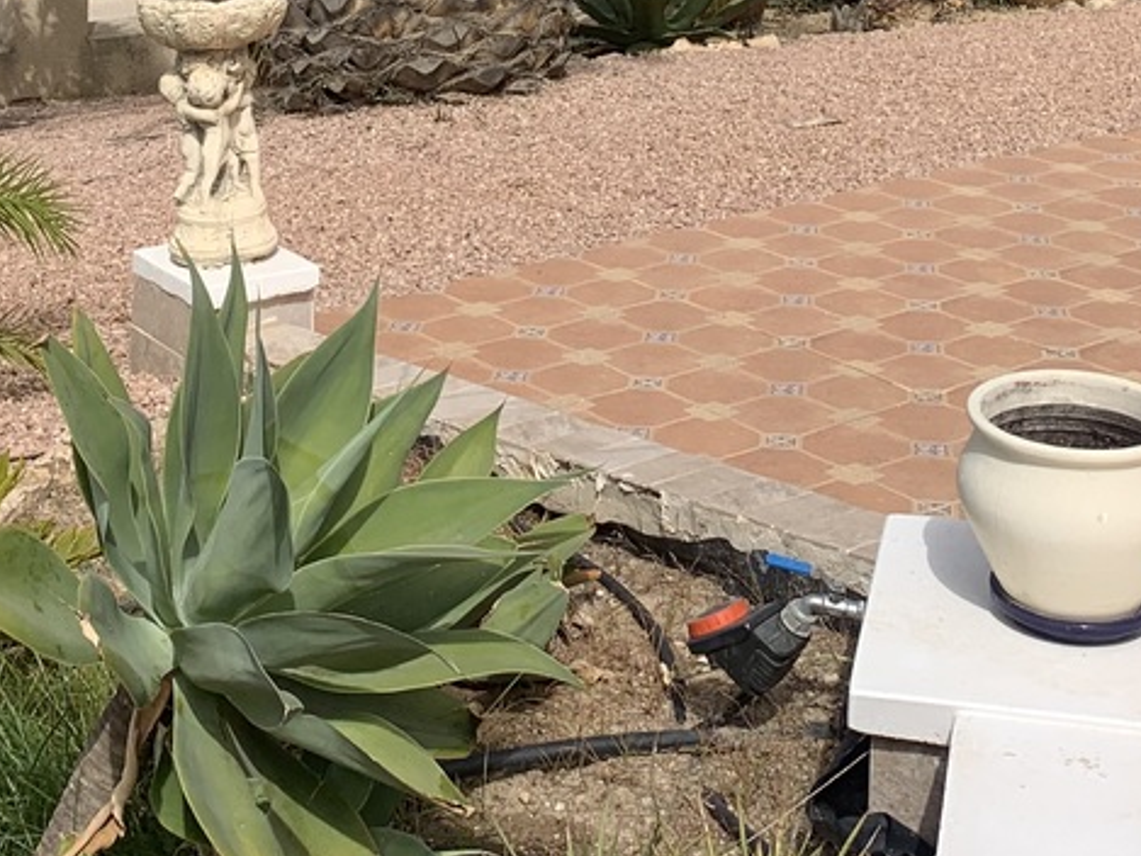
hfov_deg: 27.4
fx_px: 2341
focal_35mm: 71
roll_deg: -0.1
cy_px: -226
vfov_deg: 19.3
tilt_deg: -3.1
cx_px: 623
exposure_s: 1/2833
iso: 25
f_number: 1.8
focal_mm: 4.25
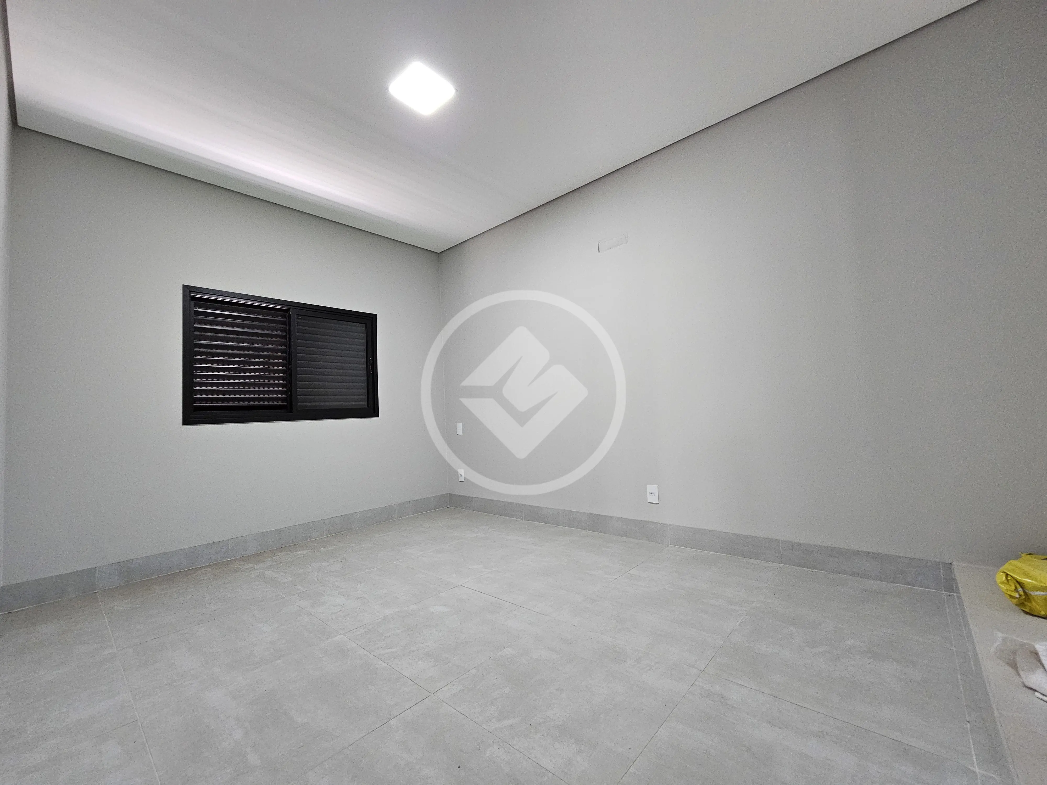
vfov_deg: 89.9
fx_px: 393
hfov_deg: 106.2
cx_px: 524
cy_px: 392
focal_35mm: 13
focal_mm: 2.2
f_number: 2.2
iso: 400
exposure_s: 1/40
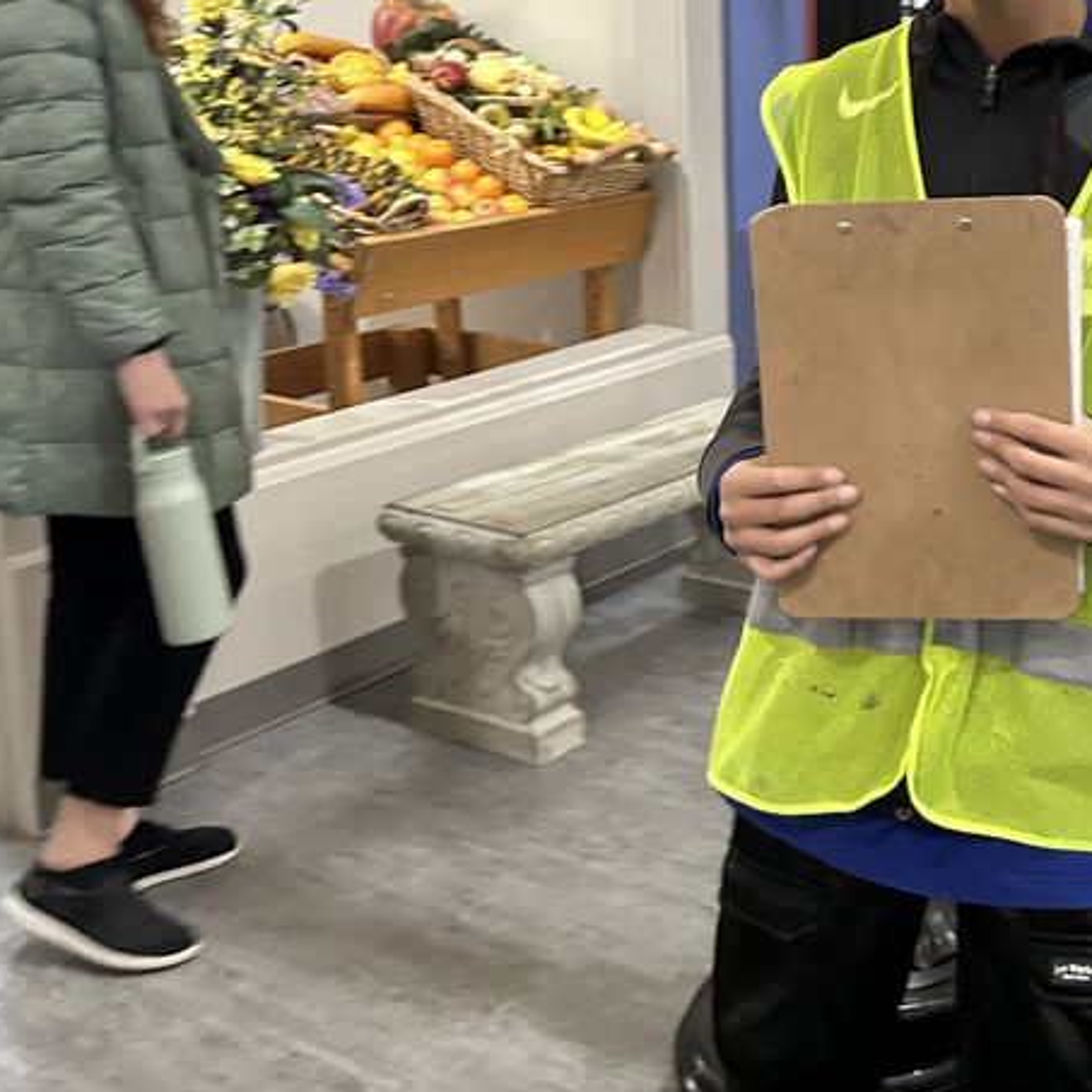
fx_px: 1856
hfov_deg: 31.9
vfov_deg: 32.3
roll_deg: -2.0
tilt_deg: -12.9
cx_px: 875
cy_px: 309
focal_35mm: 52
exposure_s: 1/60
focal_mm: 5.7
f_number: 1.5
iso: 320
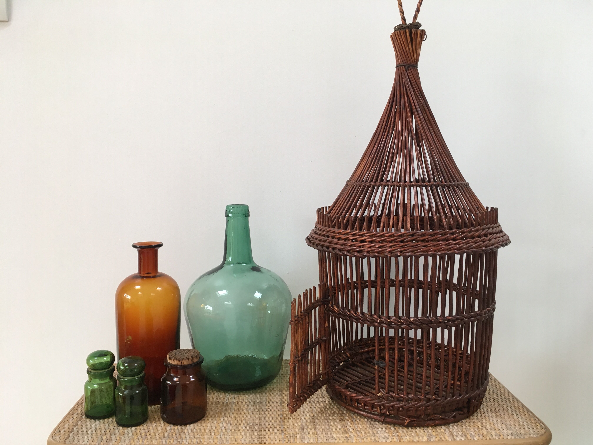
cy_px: 222
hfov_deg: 61.7
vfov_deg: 48.2
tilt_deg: -6.6
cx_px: 296
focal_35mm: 29
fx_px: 497
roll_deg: -0.2
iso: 32
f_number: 2.2
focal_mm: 4.15
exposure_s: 1/33
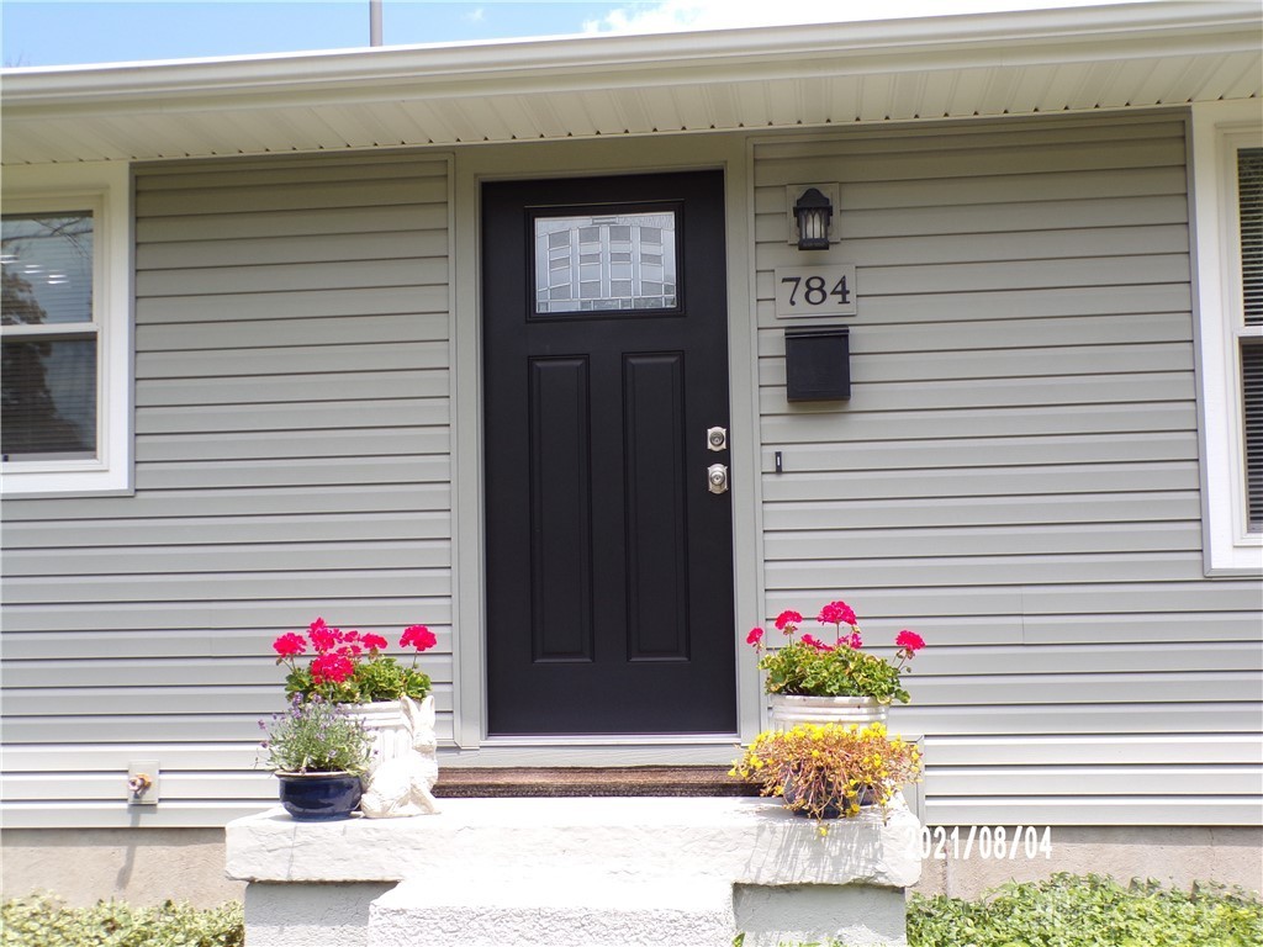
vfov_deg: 34.3
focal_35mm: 42
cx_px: 632
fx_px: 1532
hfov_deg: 44.8
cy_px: 474
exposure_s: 1/210
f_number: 4.9
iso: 80
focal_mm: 7.6
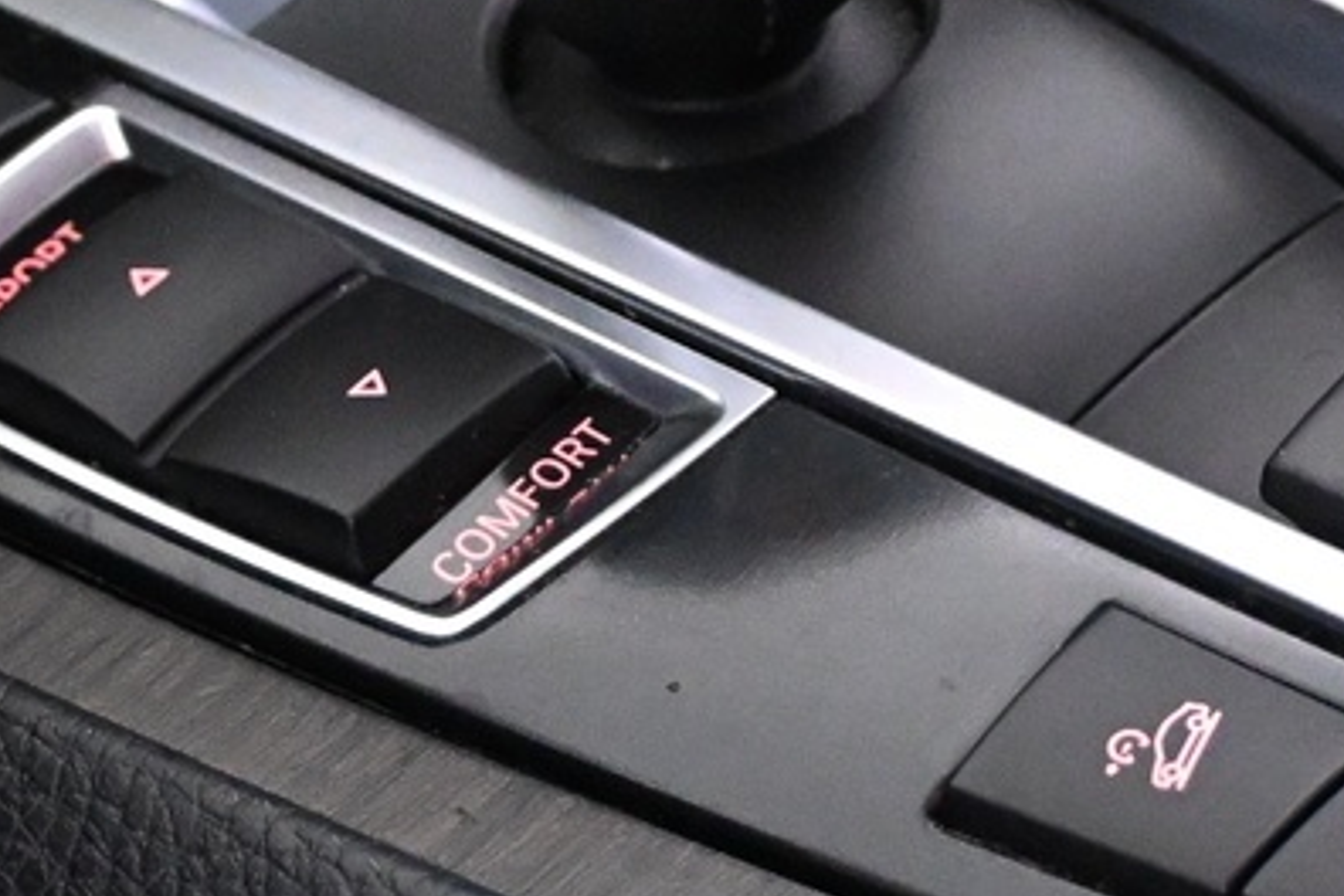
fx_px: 5265
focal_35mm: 141
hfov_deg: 14.5
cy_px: -173
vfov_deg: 9.6
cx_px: 669
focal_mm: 23
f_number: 4.2
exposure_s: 1/60
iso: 7200
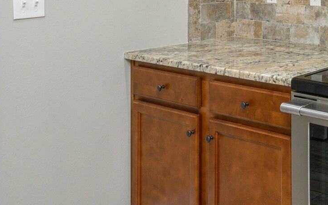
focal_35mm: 60
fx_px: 536
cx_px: 404
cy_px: -28
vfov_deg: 20.5
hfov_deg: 28.9
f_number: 8
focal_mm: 21
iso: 320
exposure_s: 1/25
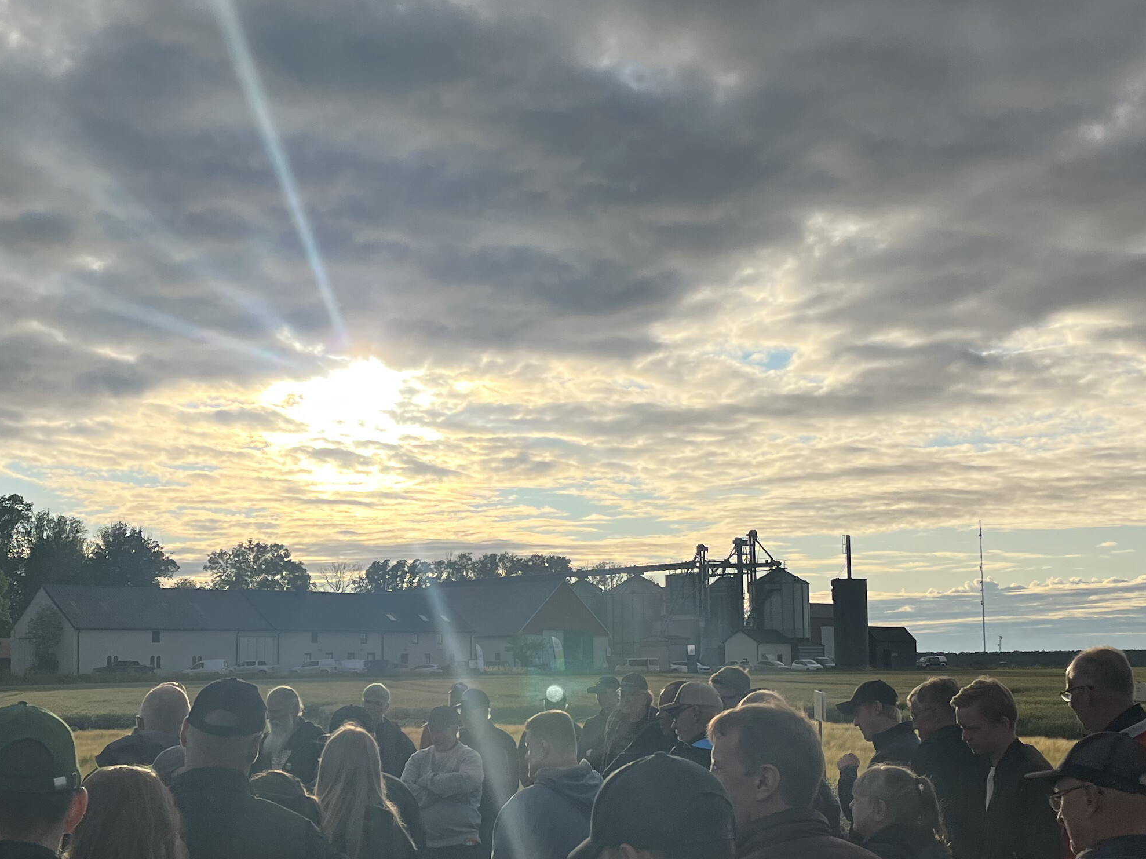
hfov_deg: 36.0
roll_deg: +0.5
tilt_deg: +4.3
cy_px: 511
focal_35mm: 53
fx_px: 1754
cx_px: 461
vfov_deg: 27.5
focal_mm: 5.1
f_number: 1.6
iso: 50
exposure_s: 1/6494
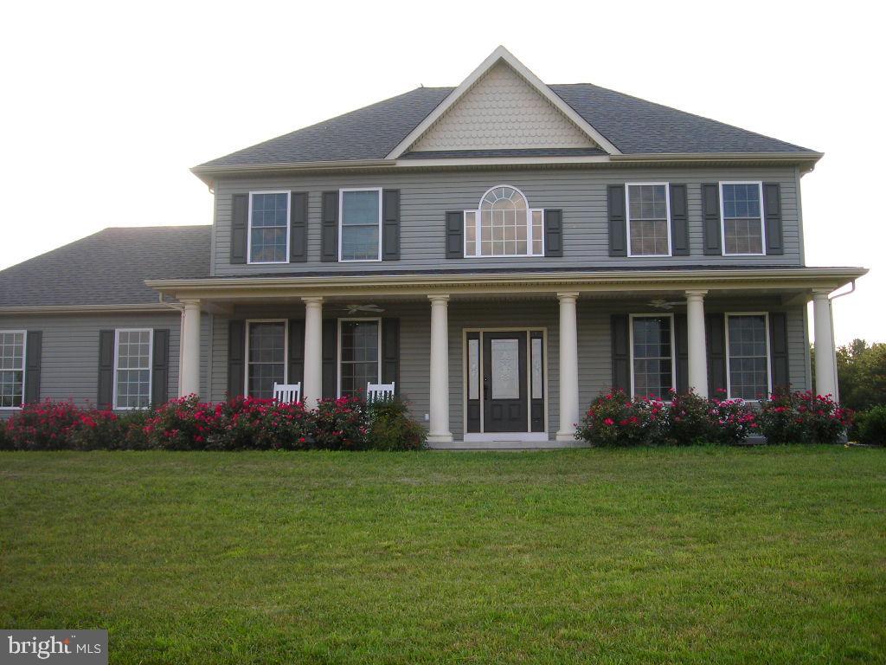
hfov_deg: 49.0
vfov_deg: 37.7
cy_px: 332
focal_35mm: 38
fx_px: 973
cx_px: 443
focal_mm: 6.3
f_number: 3.2
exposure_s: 1/110
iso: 50
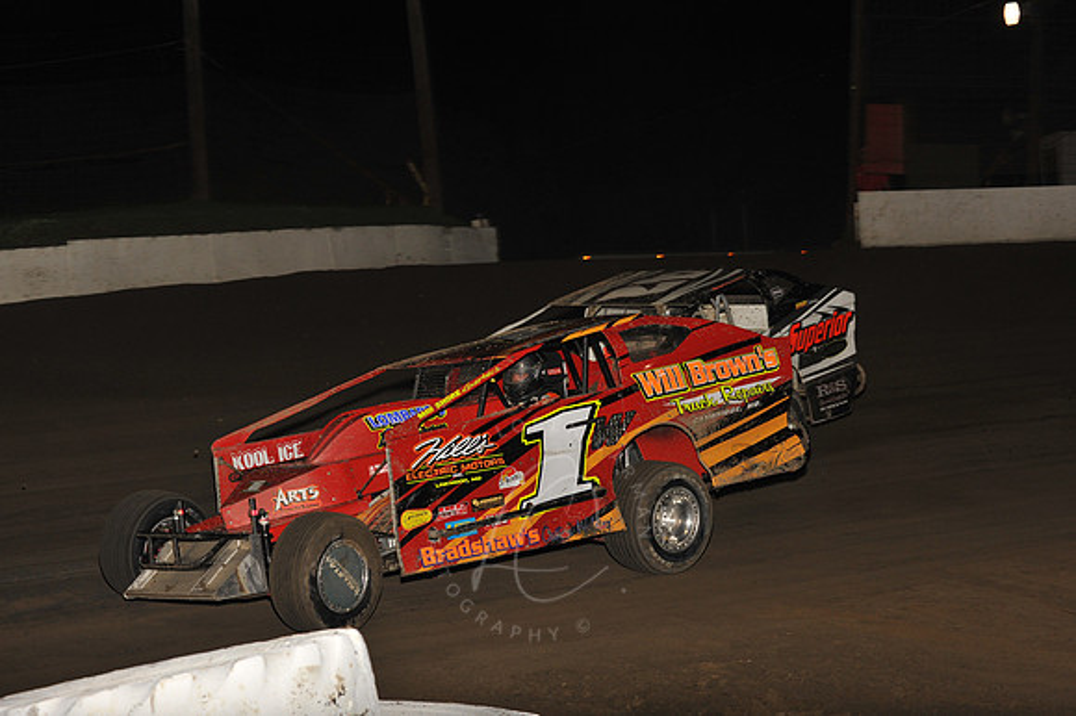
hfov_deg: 25.4
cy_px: 358
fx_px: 2390
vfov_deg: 17.0
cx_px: 538
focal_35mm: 80
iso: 640
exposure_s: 1/320
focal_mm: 80
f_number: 7.1
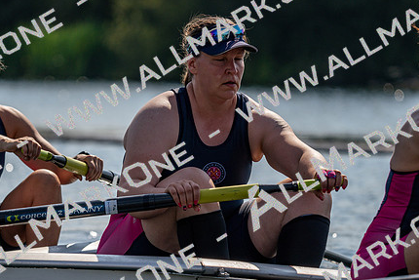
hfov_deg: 5.3
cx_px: 165
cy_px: 139
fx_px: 4540
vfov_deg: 3.5
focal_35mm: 390
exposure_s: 1/1600
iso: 160
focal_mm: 289
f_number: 5.6
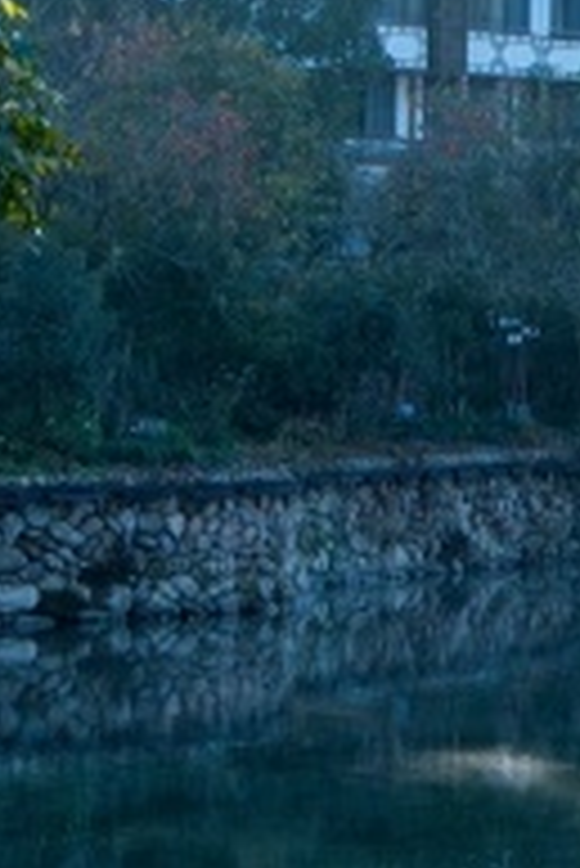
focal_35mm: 207
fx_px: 4993
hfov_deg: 6.4
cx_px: 1349
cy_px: 157
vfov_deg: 9.9
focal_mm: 40
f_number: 13
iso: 100
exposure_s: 1/100
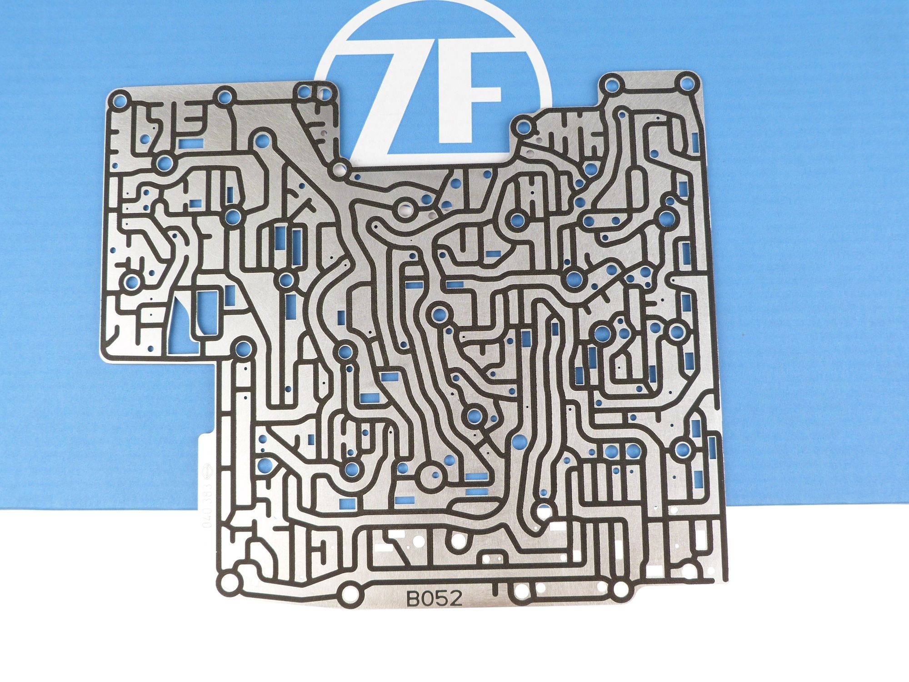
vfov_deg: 40.7
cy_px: 341
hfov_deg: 52.6
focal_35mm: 35
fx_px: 919
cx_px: 454
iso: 100
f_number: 3
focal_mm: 6.2
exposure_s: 1/80
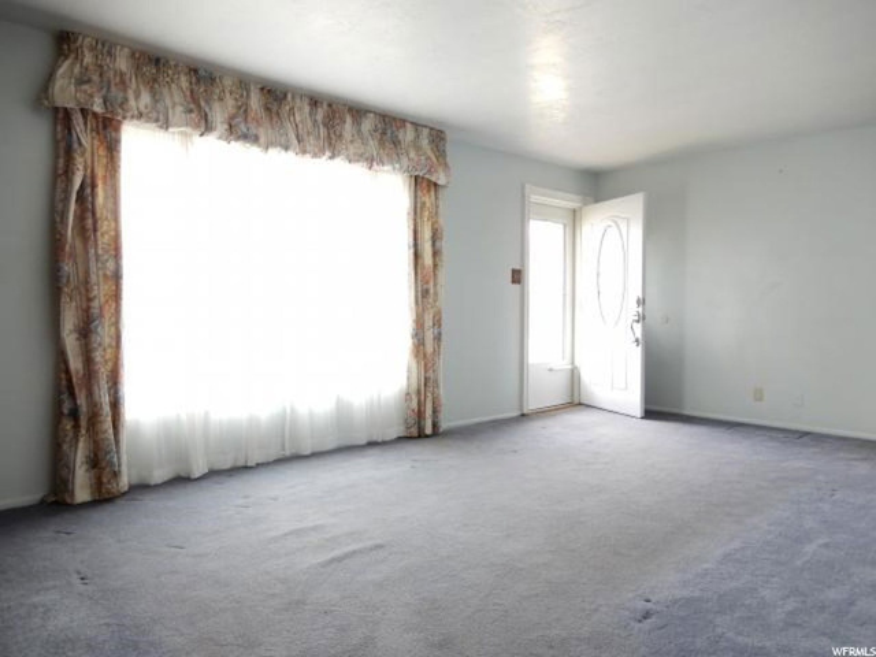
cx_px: 438
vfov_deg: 56.8
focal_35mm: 24
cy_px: 328
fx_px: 607
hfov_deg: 71.6
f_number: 3.4
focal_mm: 4.3
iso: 160
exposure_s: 1/30
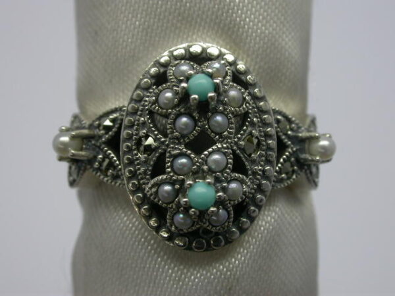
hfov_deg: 23.0
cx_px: 198
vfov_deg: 17.4
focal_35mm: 85
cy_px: 148
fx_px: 970
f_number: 7.4
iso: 100
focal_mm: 17.7
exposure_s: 1/24.5
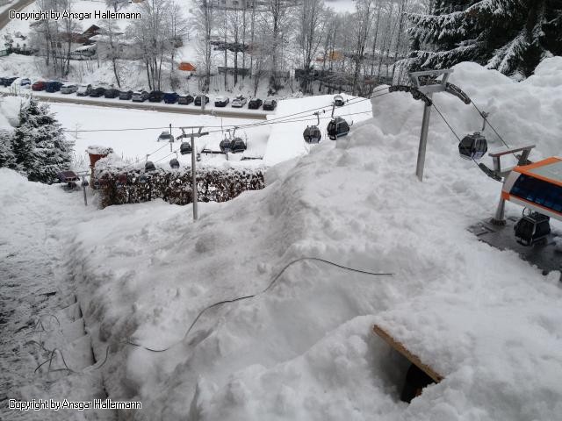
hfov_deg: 52.6
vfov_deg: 40.7
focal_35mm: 35
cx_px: 281
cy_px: 210
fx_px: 568
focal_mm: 4.28
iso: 64
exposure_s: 1/1200
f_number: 2.4
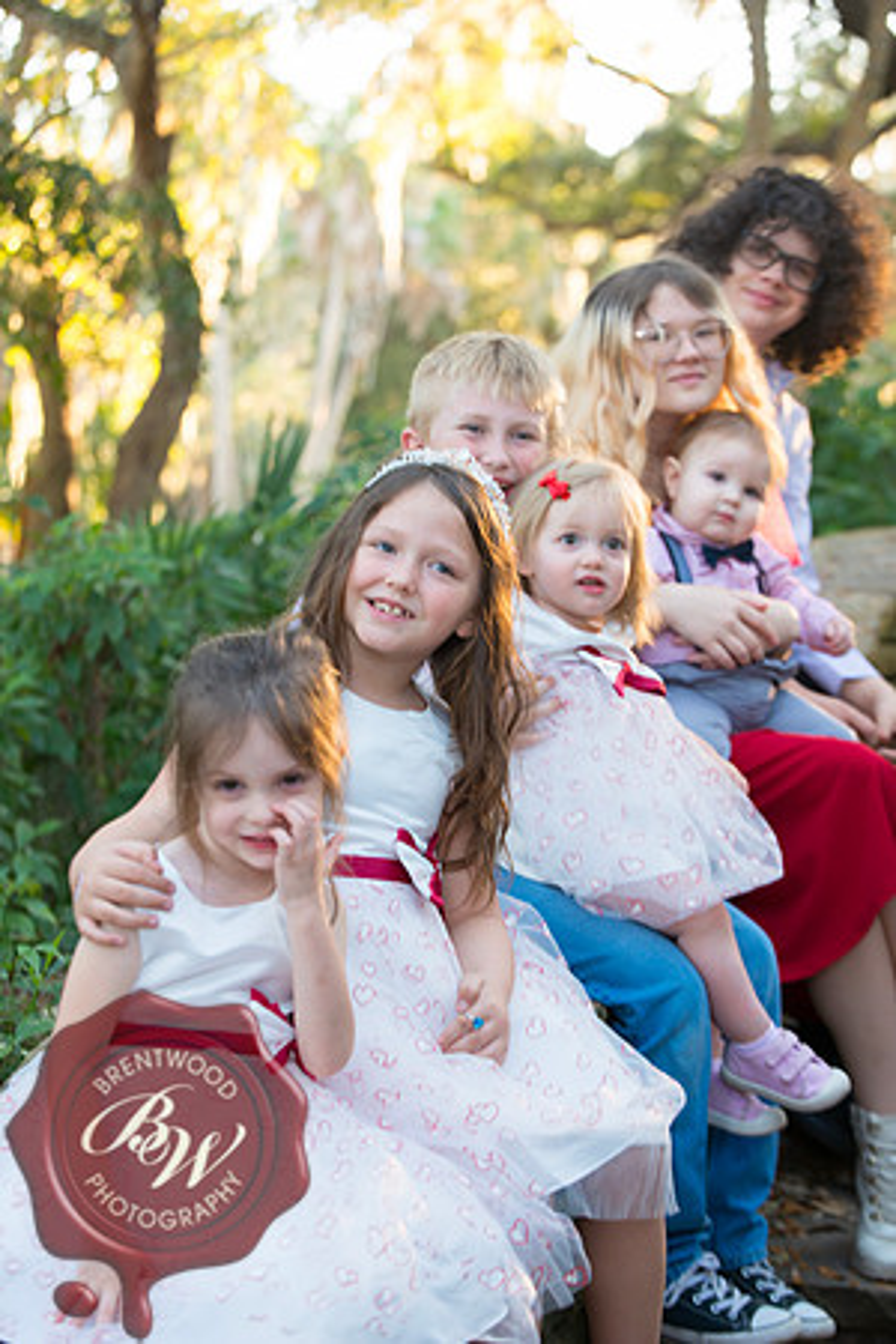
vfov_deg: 28.8
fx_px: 2613
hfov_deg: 19.5
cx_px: 448
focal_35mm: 70
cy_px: 672
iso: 200
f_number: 4
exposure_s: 1/30
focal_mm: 70
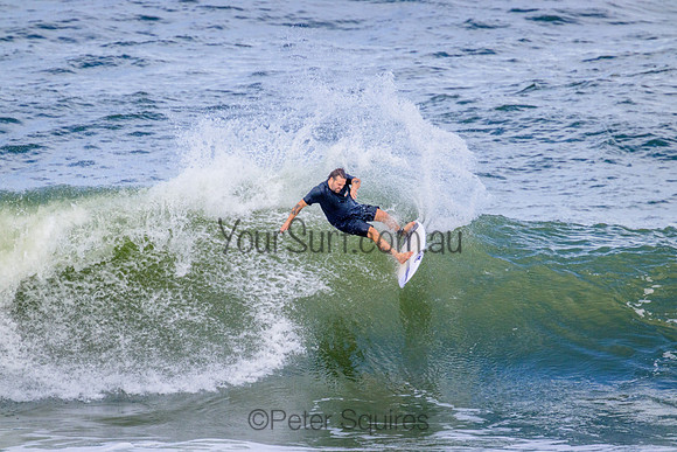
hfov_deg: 2.6
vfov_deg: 1.7
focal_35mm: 800
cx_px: 338
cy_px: 226
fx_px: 15047
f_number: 11
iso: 1250
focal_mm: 800
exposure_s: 1/2000
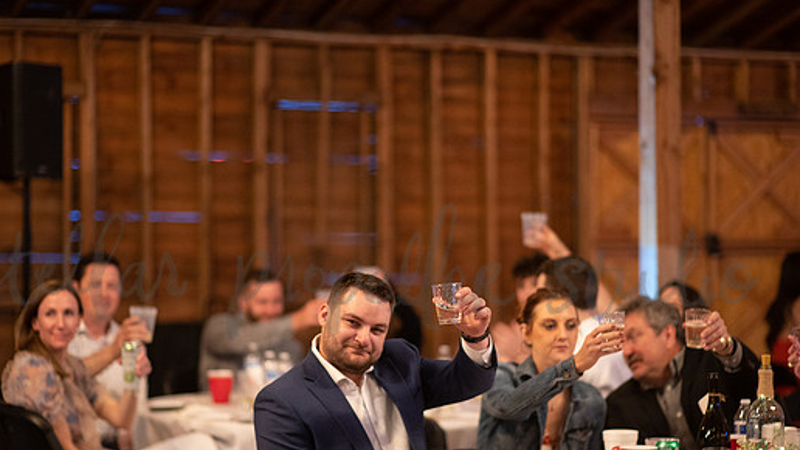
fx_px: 2121
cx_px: 369
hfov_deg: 21.4
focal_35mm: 100
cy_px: 270
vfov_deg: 12.1
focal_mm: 85
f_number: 1.4
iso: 2500
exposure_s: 1/200
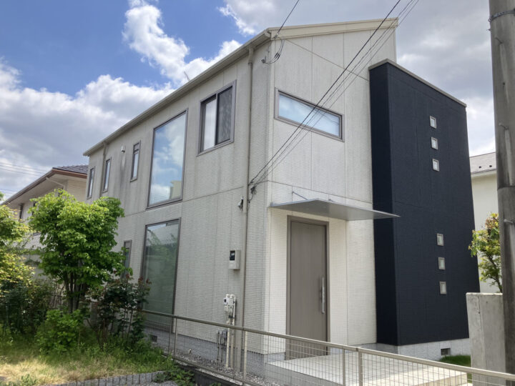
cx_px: 258
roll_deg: -4.1
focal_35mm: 28
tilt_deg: +10.9
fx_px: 417
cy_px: 193
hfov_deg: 63.4
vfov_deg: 49.7
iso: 32
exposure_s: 1/1869
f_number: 1.8
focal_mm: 3.99
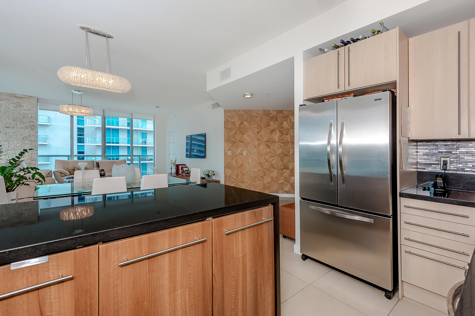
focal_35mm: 16
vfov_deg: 73.7
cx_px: 238
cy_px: 158
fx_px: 211
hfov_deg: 96.7
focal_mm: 16
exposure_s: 1/100
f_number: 8
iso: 400
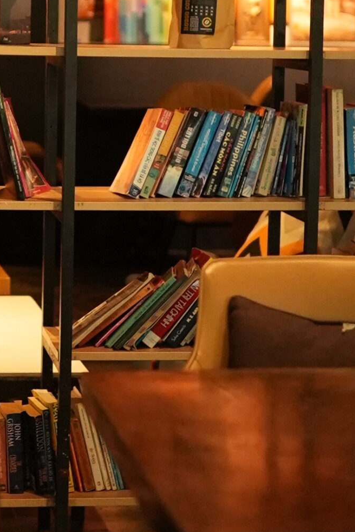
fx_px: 1699
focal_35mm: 115
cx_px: -78
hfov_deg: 11.7
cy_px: 136
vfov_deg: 17.7
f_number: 1.4
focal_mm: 30
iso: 5000
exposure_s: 1/640
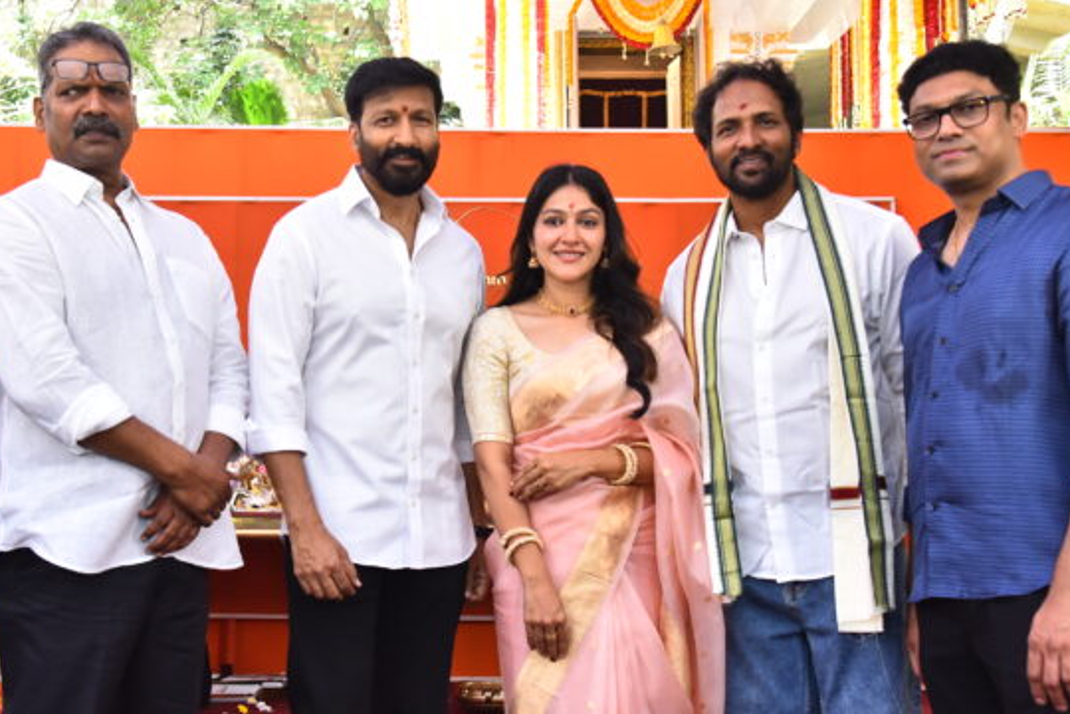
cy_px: 413
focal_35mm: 54
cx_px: 426
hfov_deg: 36.7
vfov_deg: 25.0
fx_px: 1605
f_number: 4.5
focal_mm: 38
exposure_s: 1/125
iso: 1250
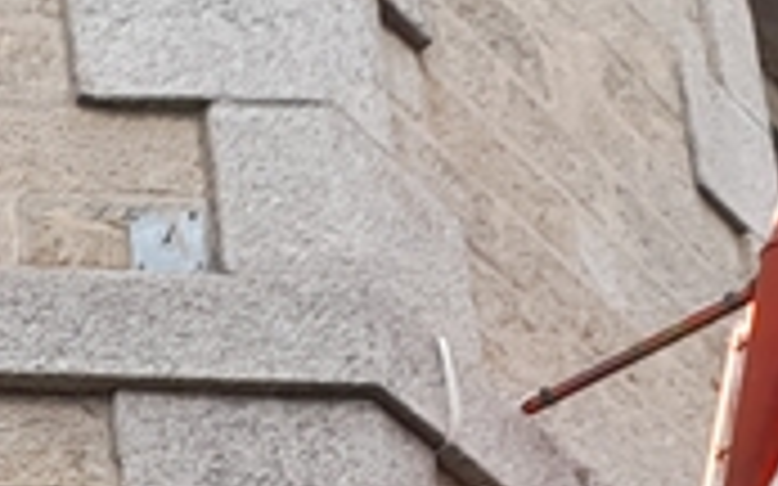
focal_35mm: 147
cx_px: -571
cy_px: 1440
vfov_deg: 7.8
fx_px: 3116
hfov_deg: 13.0
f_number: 2
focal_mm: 4.6
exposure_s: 1/100
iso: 25
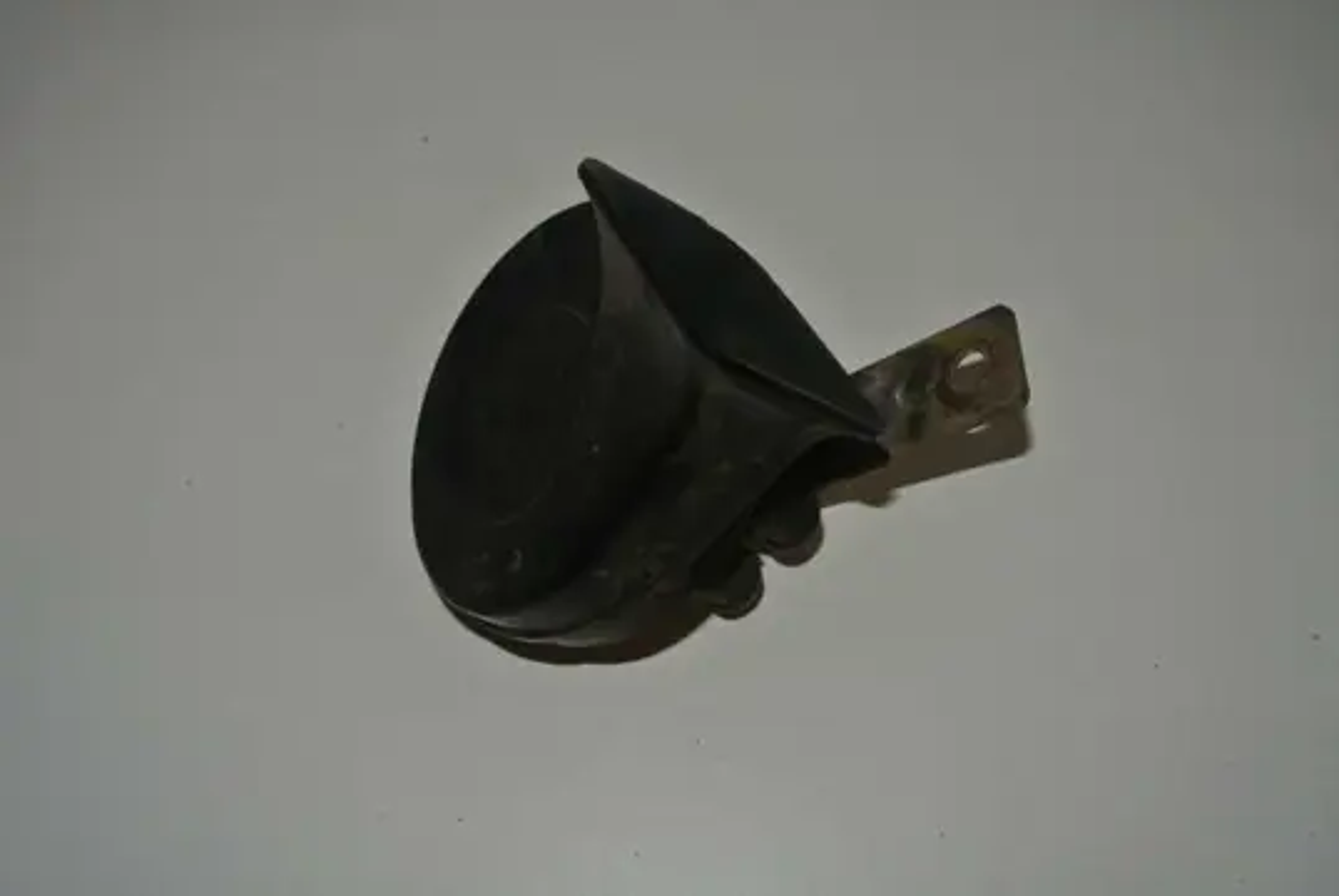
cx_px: 670
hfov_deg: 48.4
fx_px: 1489
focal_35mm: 40
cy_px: 448
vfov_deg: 33.5
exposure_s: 1/60
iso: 200
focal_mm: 15.1
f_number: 4.2
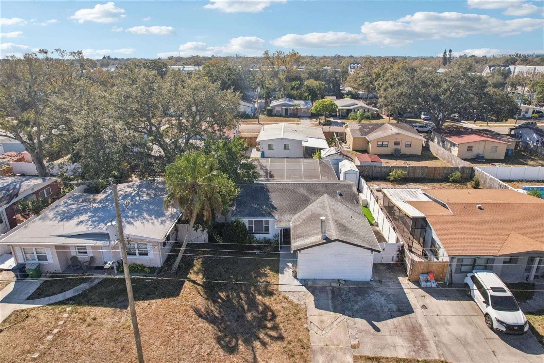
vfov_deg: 57.2
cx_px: 272
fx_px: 332
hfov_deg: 78.6
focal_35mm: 22
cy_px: 182
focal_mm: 8.4
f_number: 2.8
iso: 400
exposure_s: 1/1250
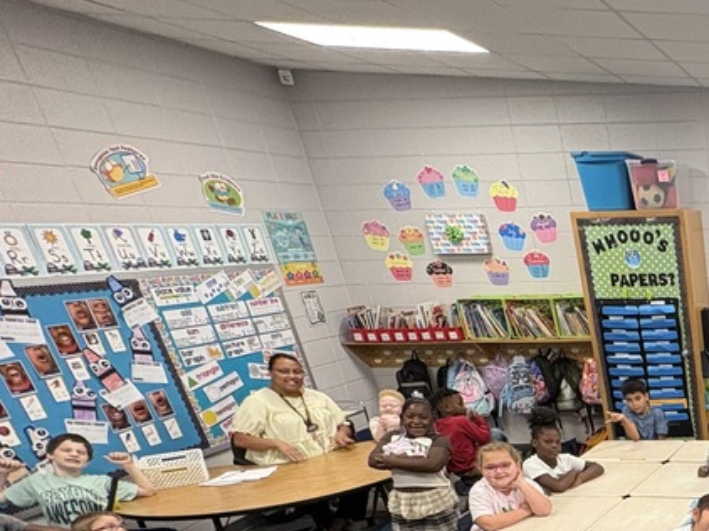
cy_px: 558
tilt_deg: -25.3
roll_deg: +1.8
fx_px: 696
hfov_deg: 39.3
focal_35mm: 34
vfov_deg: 36.5
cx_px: 848
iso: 250
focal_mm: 2.22
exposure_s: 1/60
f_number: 2.2
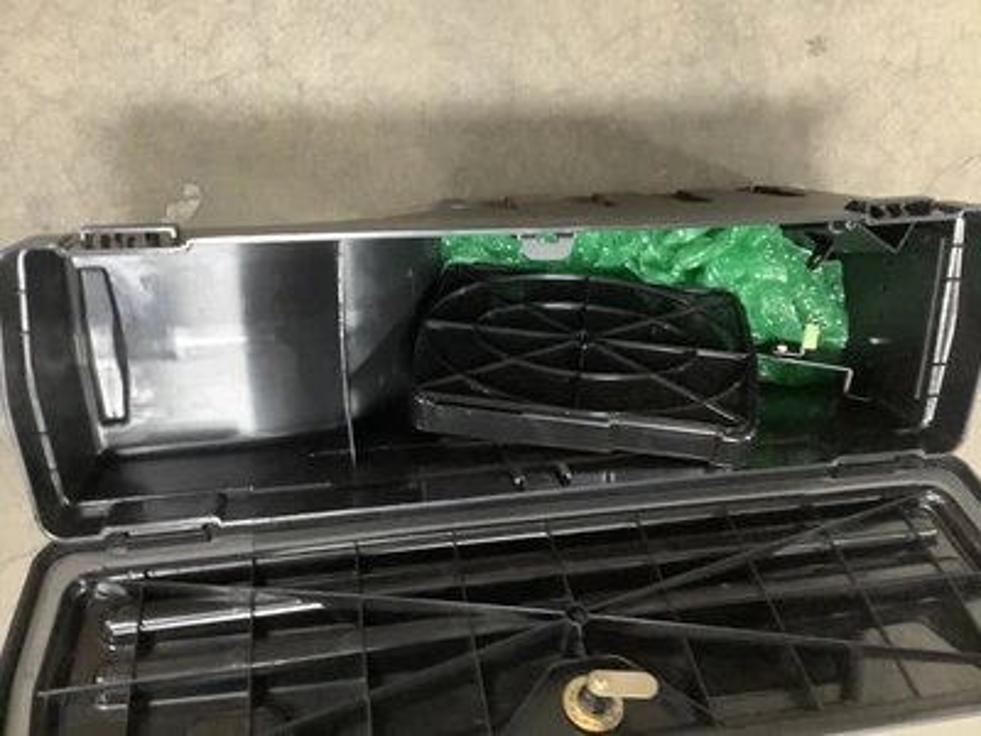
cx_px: 490
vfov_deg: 45.4
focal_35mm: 31
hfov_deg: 58.4
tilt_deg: -67.4
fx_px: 879
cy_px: 368
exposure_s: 1/20
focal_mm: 3.3
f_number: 2.4
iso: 800
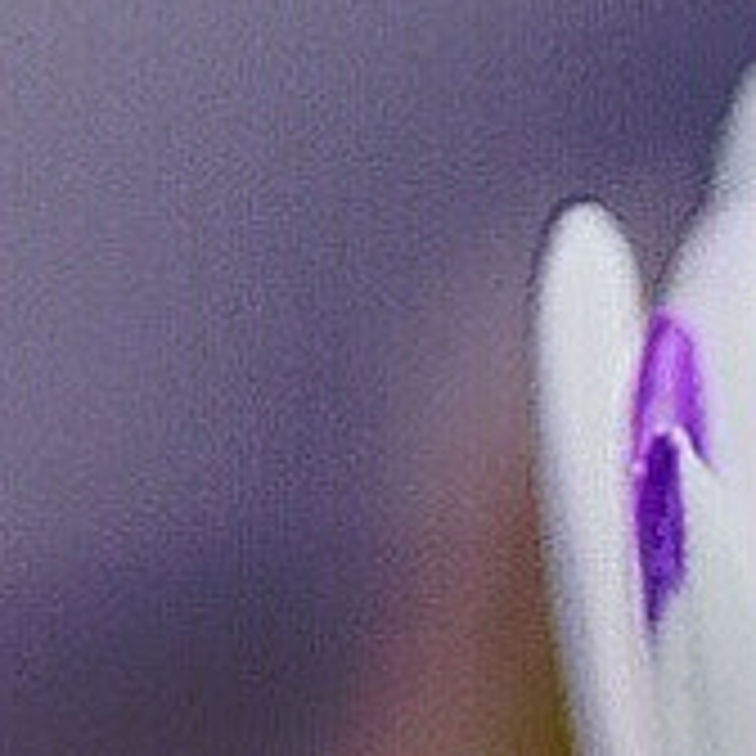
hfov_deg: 1.4
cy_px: 1523
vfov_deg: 1.4
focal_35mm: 1273
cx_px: 2794
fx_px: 31455
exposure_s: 1/160
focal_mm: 105
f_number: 9
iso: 900
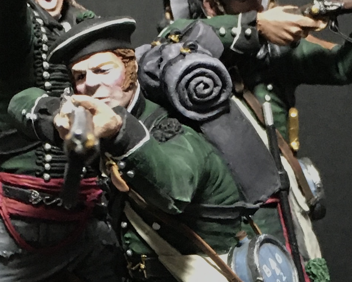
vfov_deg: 12.2
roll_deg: -2.9
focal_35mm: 121
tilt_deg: -21.4
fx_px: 1261
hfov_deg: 15.9
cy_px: 404
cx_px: 192
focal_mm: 4.15
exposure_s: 1/17
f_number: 2.2
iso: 200
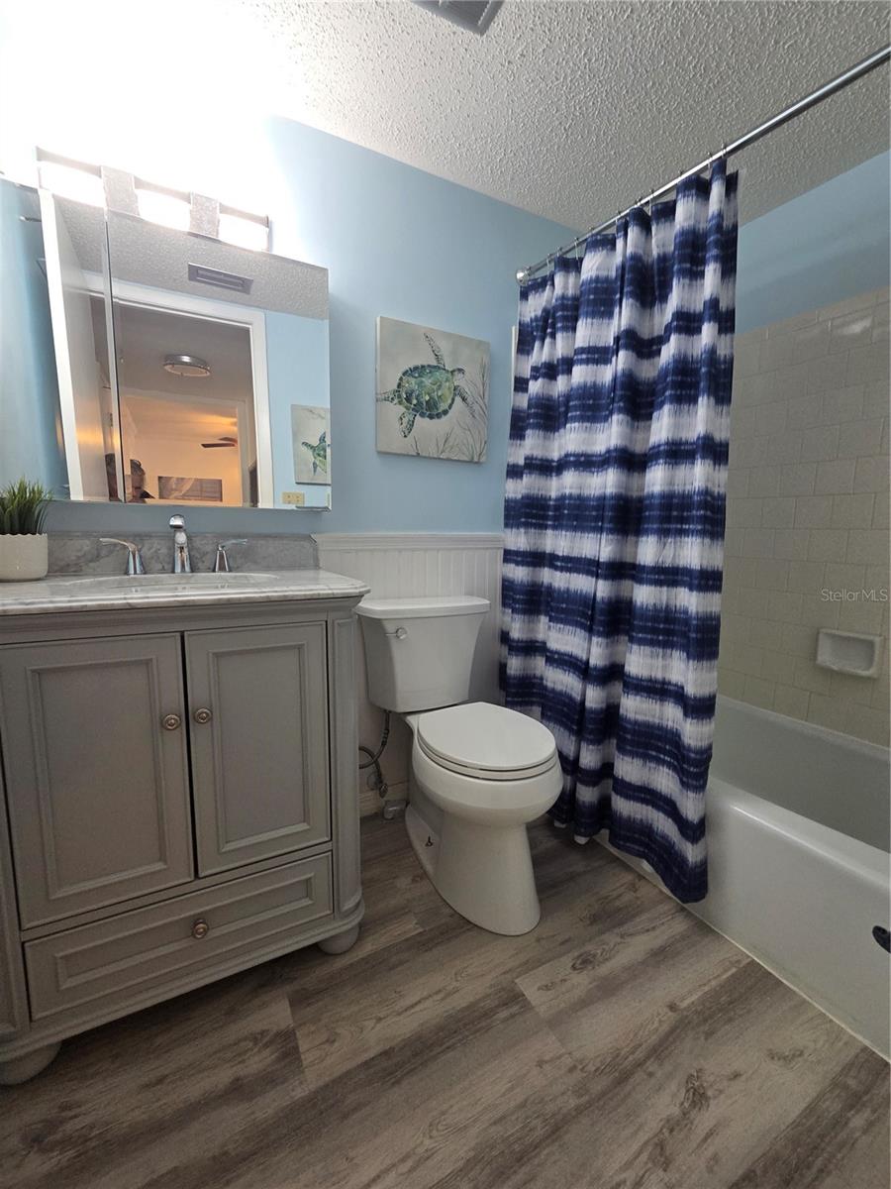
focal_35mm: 13
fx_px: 446
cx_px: 446
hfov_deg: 89.9
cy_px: 594
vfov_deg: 106.2
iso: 160
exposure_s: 1/60
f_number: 2.2
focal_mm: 2.2
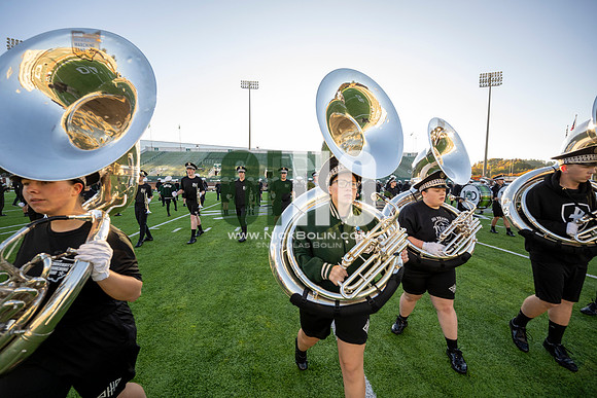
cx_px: 298
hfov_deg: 104.2
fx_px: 232
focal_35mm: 14
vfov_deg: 81.2
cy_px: 199
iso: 320
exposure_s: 1/500
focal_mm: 14
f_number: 4
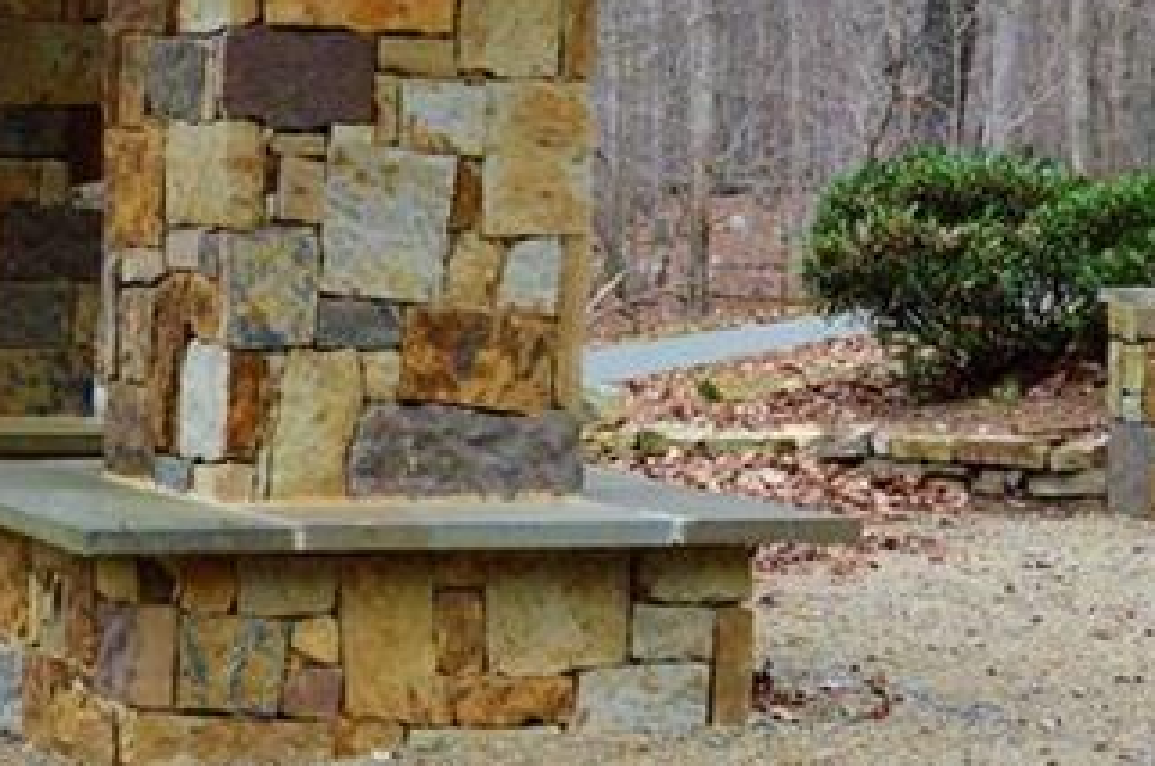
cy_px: 58
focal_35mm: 115
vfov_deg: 11.8
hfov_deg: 17.8
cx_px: 716
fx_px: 3684
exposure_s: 1/125
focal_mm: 24
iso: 400
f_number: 5.6
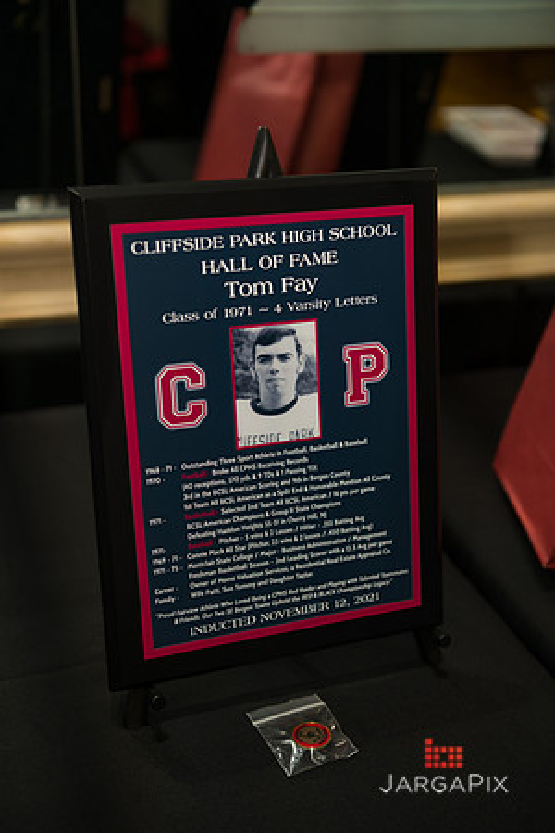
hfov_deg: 28.1
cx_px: 278
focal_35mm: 48
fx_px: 1110
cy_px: 416
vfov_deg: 41.1
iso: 400
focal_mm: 48
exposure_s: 1/200
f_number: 3.2
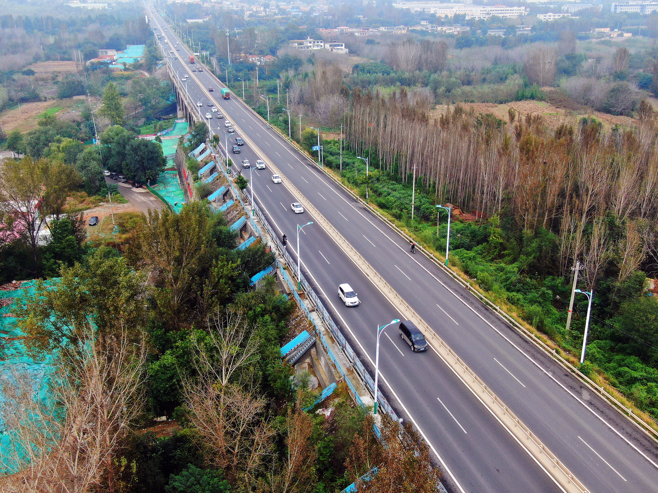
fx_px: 646
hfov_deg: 54.0
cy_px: 246
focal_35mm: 34
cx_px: 329
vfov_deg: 41.8
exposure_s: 1/640
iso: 100
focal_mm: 5.82
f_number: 3.2
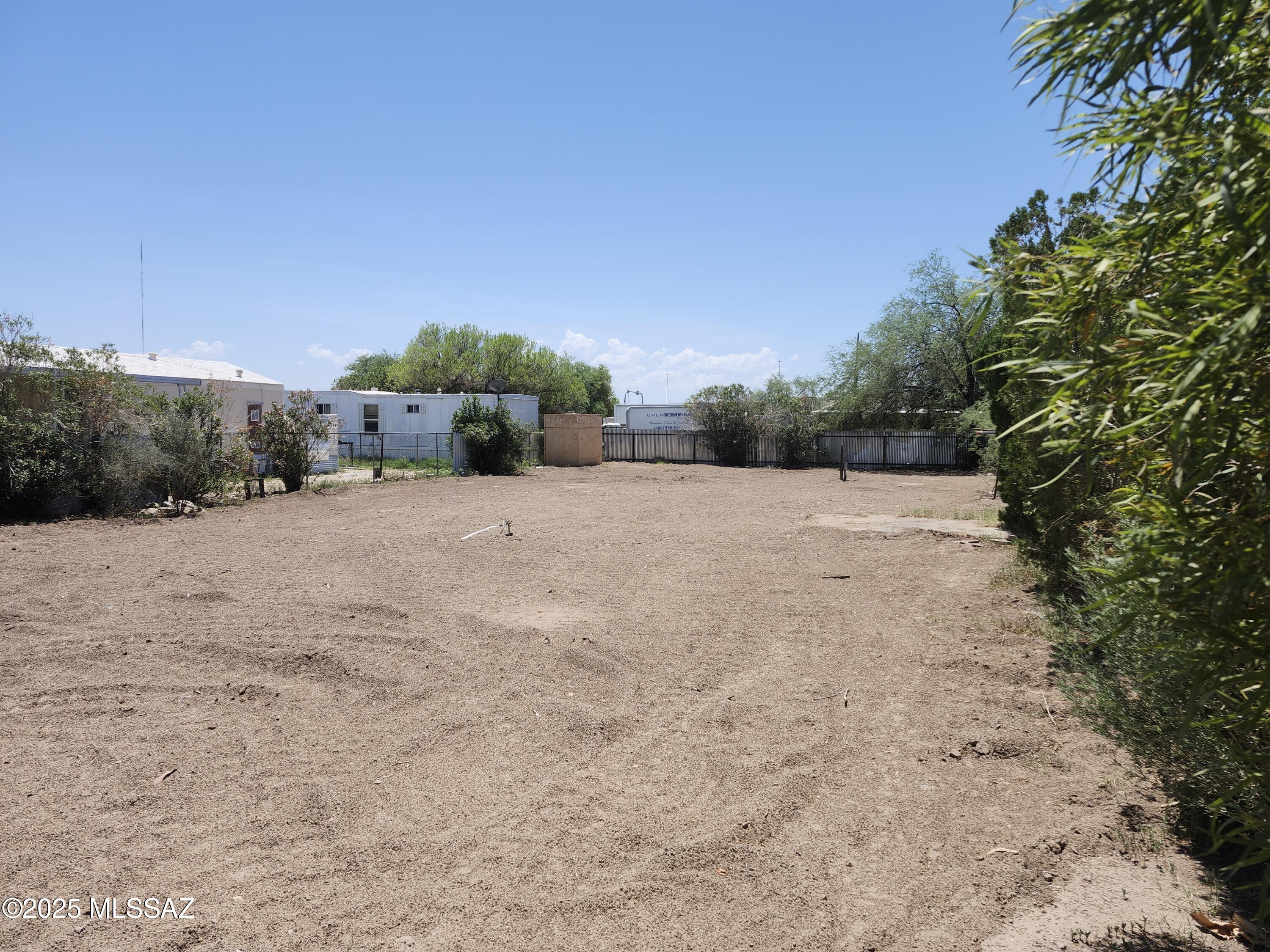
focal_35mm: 23
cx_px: 635
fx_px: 844
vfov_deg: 58.9
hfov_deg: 73.9
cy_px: 476
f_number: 1.8
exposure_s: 1/1650
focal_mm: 5.54
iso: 25
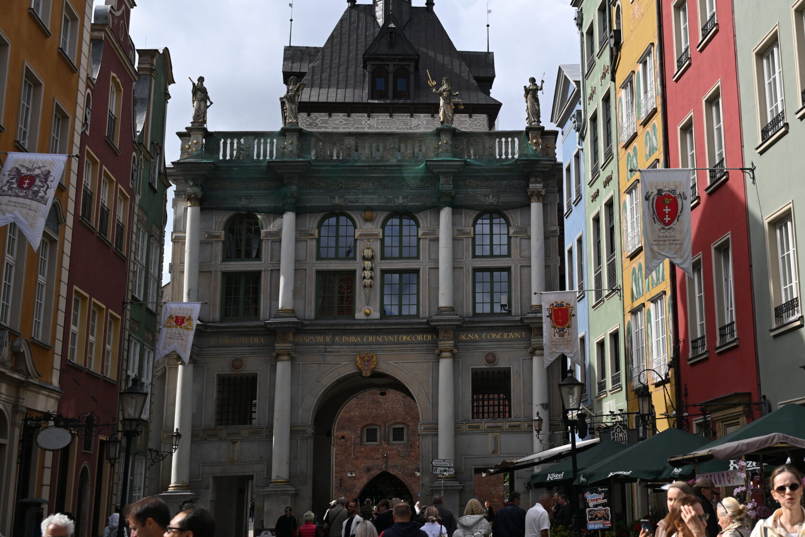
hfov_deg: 36.2
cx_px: 581
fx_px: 1207
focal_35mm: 54
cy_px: 135
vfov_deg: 24.8
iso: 400
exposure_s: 1/4000
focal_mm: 35
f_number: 4
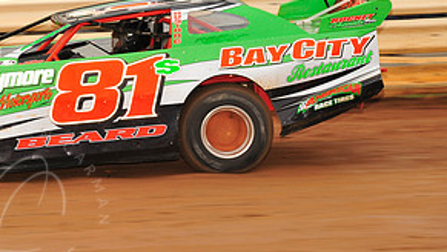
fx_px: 3344
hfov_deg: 7.6
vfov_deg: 4.3
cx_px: 15
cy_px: 75
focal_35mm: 282
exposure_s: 1/320
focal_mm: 135
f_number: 7.1
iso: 640
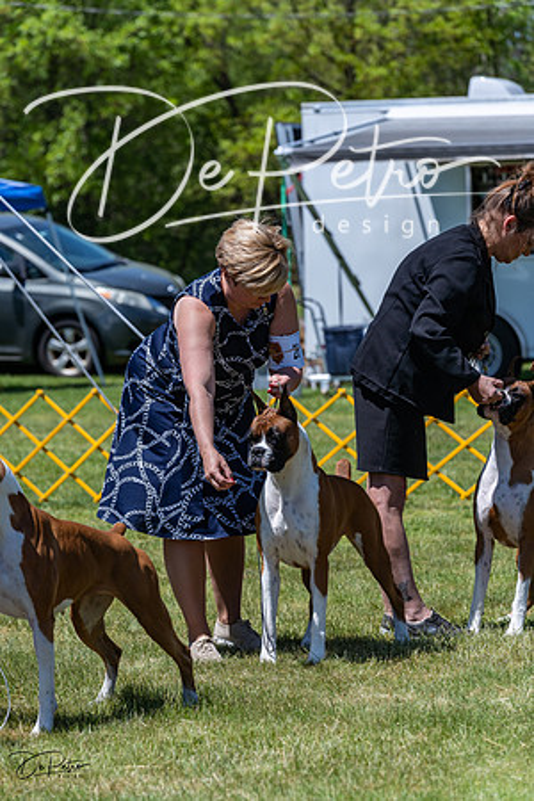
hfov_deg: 9.1
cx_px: 267
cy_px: 400
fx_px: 3359
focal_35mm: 151
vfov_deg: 13.6
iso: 400
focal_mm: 151
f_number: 6.3
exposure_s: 1/1600
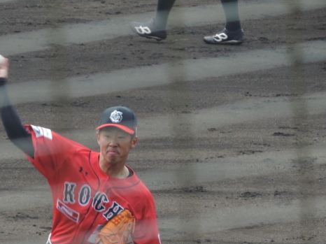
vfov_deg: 1.2
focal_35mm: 1203
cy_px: 206
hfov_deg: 1.6
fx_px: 11324
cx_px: 50
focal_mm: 124.8
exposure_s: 1/320
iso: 400
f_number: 5
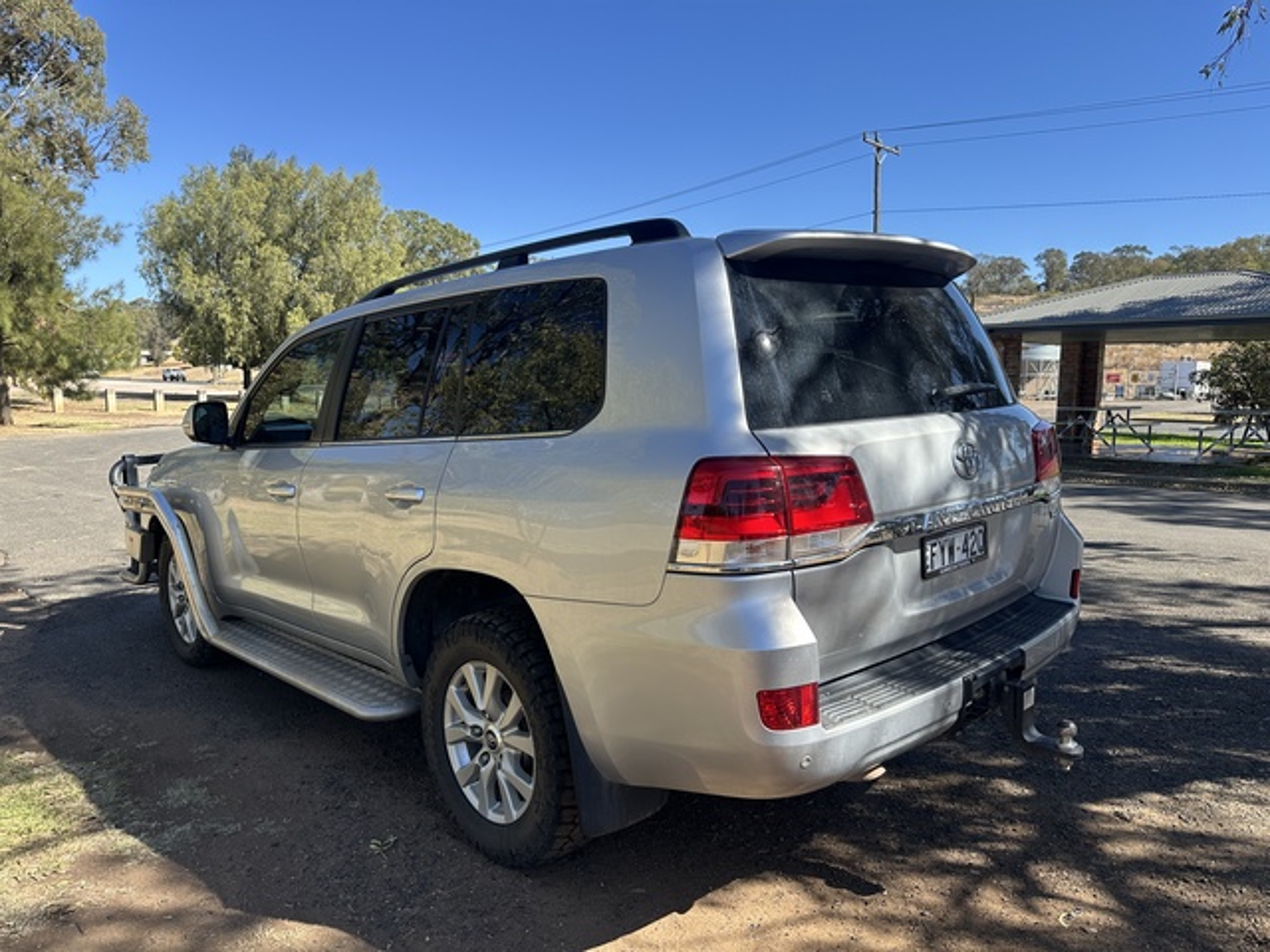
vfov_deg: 56.8
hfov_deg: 71.6
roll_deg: +0.5
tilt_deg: -1.4
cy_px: 476
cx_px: 635
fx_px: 881
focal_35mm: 24
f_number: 1.78
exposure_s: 1/2155
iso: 80
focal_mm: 6.86
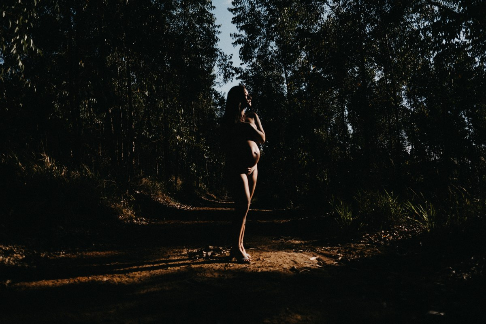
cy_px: 168
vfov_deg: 51.6
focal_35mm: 25
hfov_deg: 71.9
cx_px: 243
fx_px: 335
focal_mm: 16
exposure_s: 1/4000
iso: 160
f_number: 1.6
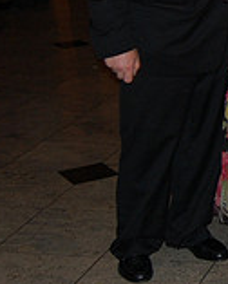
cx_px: 414
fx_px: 960
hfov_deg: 12.4
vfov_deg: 16.6
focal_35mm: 114
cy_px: 24
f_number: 3.8
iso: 400
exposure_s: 1/60
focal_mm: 22
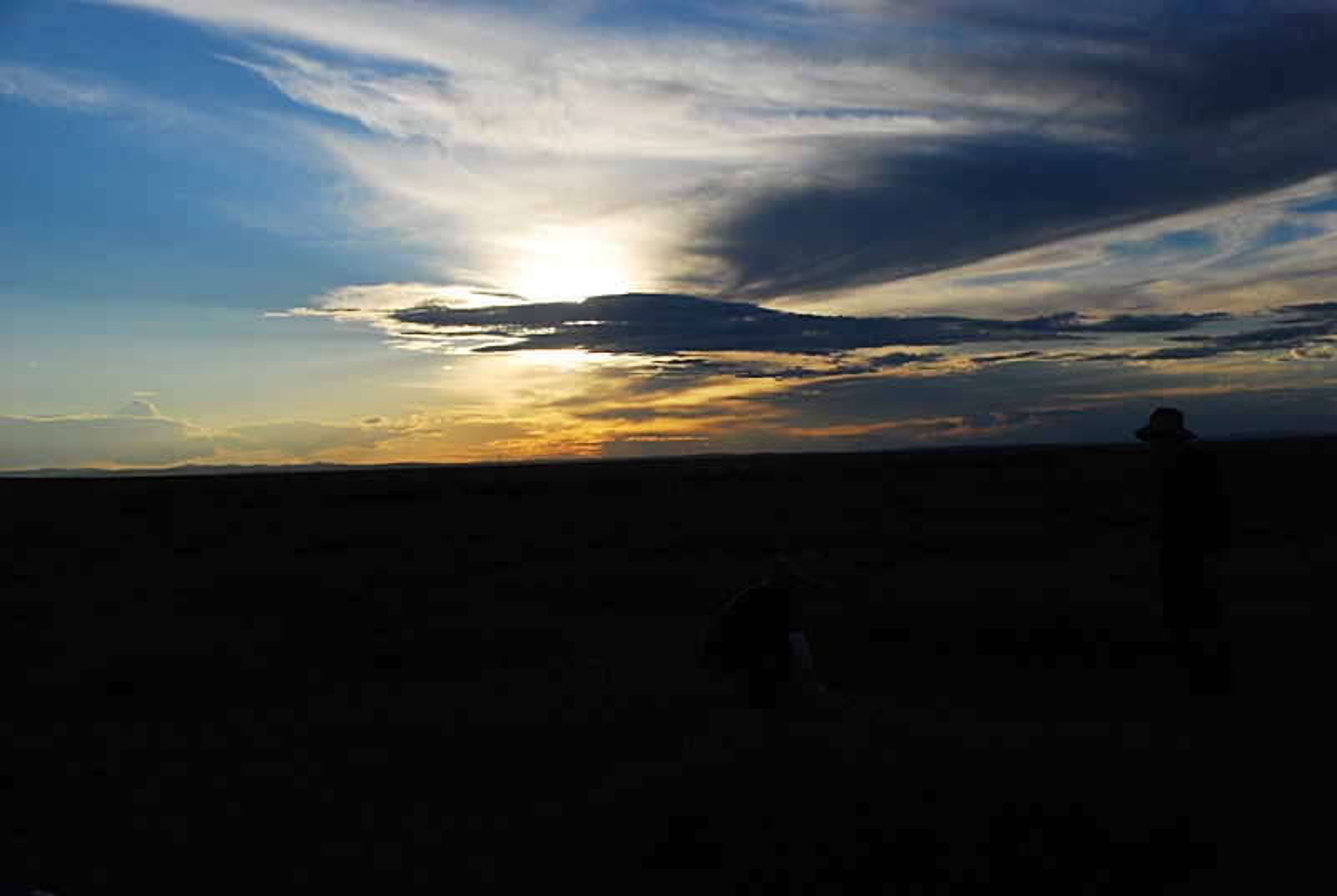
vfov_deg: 32.0
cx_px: 668
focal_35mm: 42
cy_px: 448
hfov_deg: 46.3
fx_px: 1562
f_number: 6.3
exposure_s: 1/3200
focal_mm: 28
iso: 400
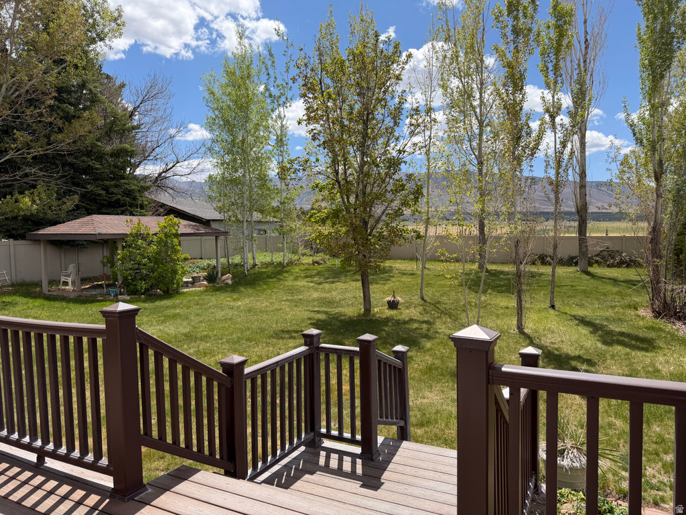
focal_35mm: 24
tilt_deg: -2.0
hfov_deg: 71.6
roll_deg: +1.9
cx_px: 343
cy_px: 258
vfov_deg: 56.8
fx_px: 476
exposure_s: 1/4975
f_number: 1.78
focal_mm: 6.76
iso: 100
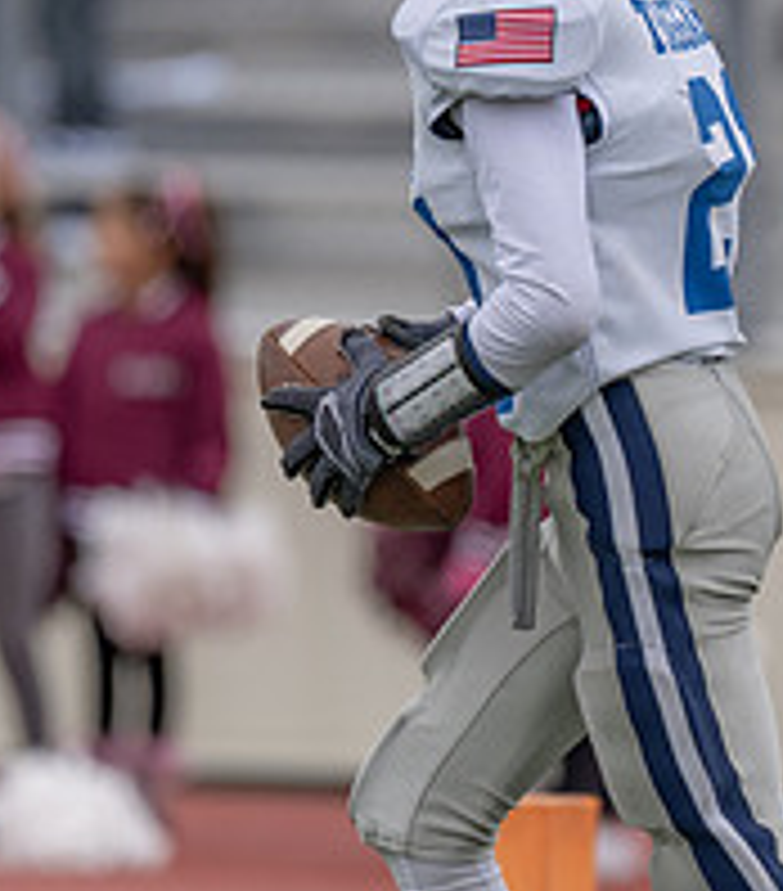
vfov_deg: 2.7
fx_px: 19079
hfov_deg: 2.4
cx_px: 566
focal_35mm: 696
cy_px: 306
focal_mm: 200
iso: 200
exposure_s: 1/1250
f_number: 2.8
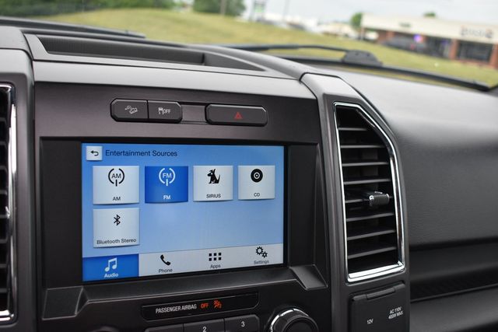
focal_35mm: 39
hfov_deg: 49.5
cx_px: 249
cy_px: 166
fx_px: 540
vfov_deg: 34.2
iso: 400
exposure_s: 1/250
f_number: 5.6
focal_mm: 26
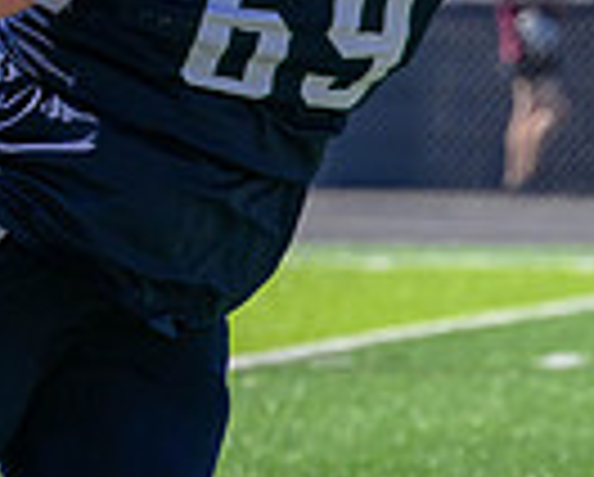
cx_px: 390
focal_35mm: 712
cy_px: 276
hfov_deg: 2.7
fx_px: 12536
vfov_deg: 2.2
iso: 400
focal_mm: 130
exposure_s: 1/2500
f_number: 4
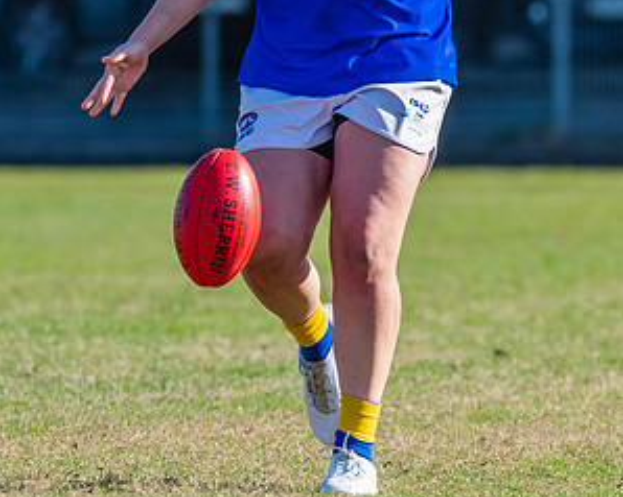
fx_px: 24820
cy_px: 22
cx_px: 219
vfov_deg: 1.1
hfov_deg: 1.4
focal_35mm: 1347
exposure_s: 1/1600
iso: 900
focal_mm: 420
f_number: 6
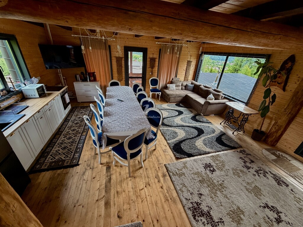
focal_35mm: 14
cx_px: 152
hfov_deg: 102.1
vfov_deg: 85.7
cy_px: 114
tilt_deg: -26.8
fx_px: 123
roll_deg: -2.8
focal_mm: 2.22
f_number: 2.2
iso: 320
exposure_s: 1/105
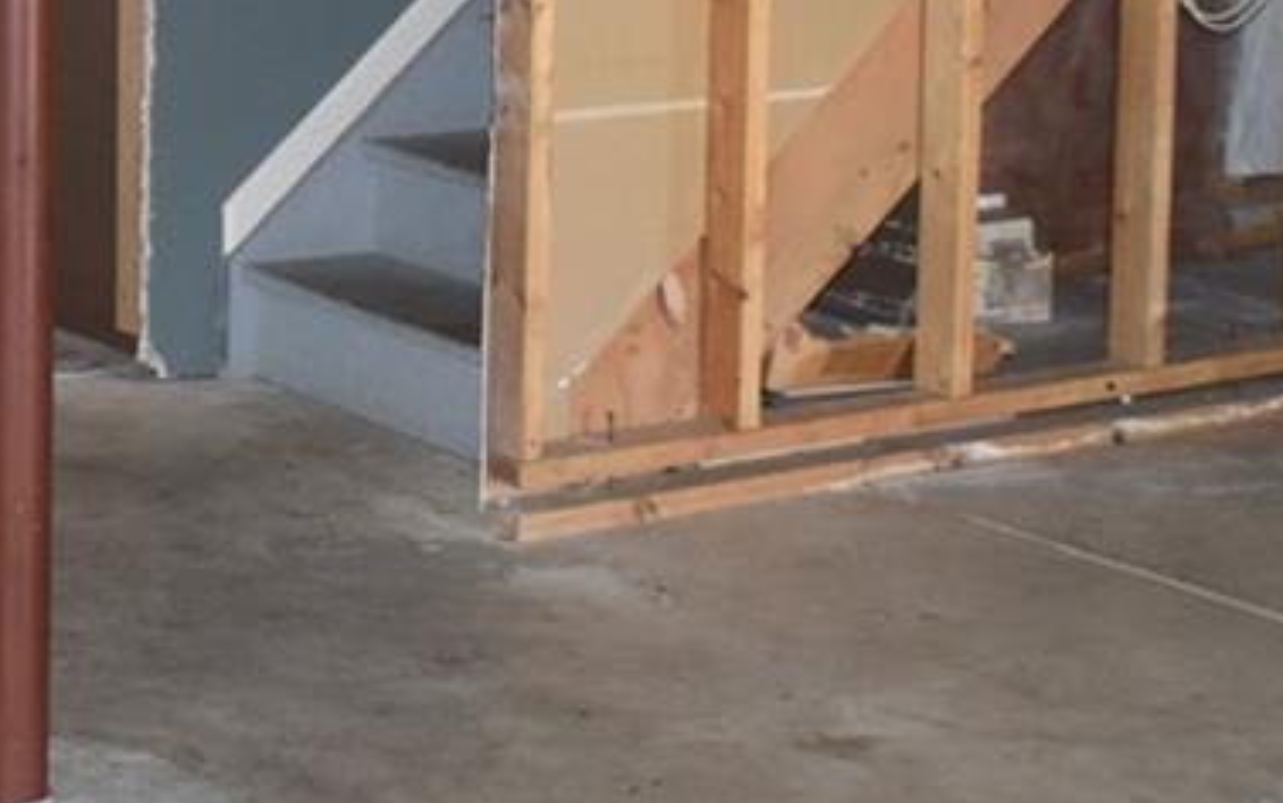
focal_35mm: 149
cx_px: -123
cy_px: -177
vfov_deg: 8.7
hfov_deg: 13.7
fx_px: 5218
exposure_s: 1/60
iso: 800
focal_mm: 23
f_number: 4
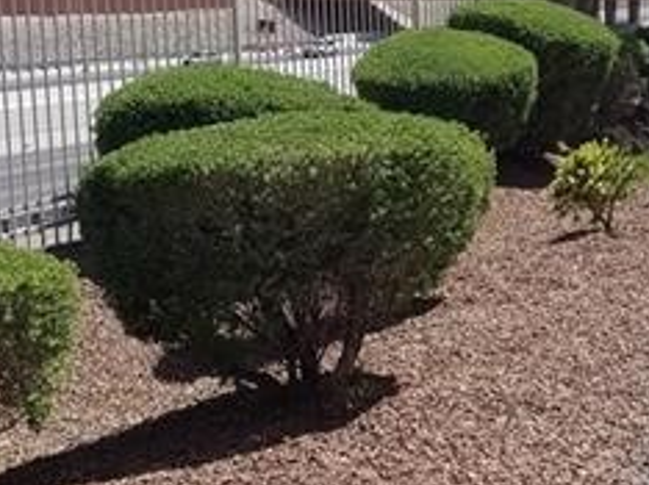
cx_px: 413
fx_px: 1667
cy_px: 130
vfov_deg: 16.5
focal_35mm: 89
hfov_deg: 22.0
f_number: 1.7
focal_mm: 4.2
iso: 50
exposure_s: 1/4240
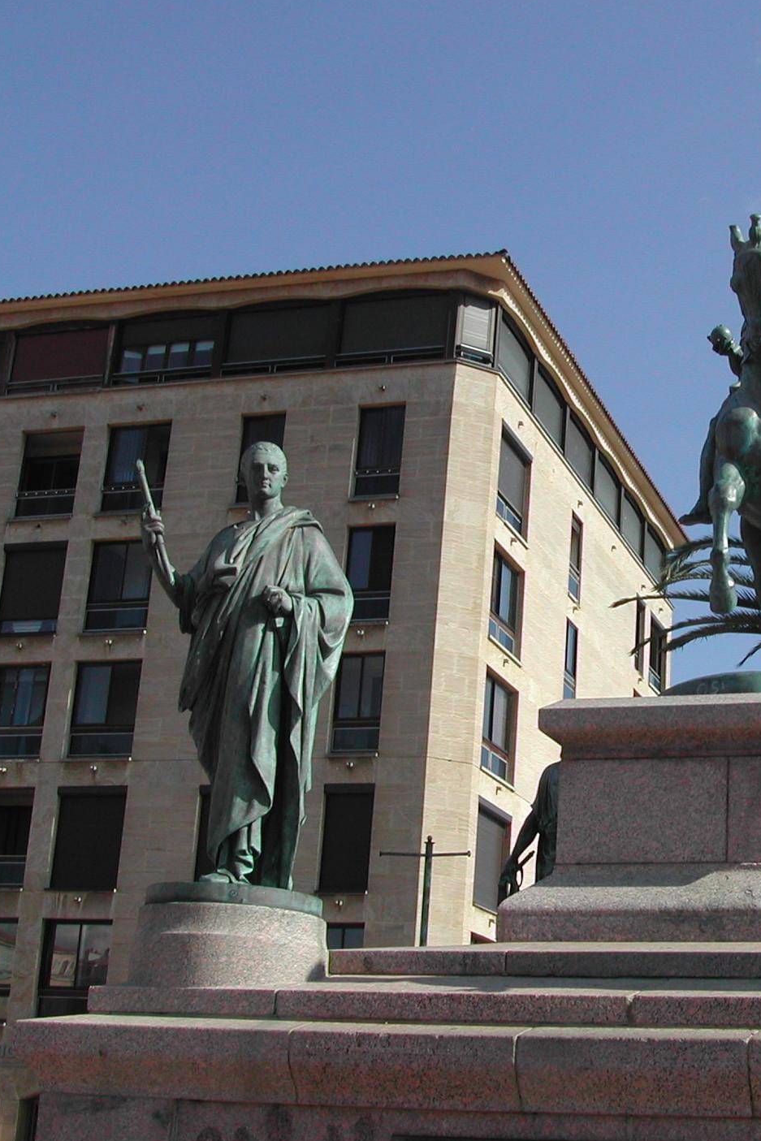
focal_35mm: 54
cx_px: 681
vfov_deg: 36.9
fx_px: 1712
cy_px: 568
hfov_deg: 24.4
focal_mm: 8
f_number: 7.6
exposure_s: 1/274
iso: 100
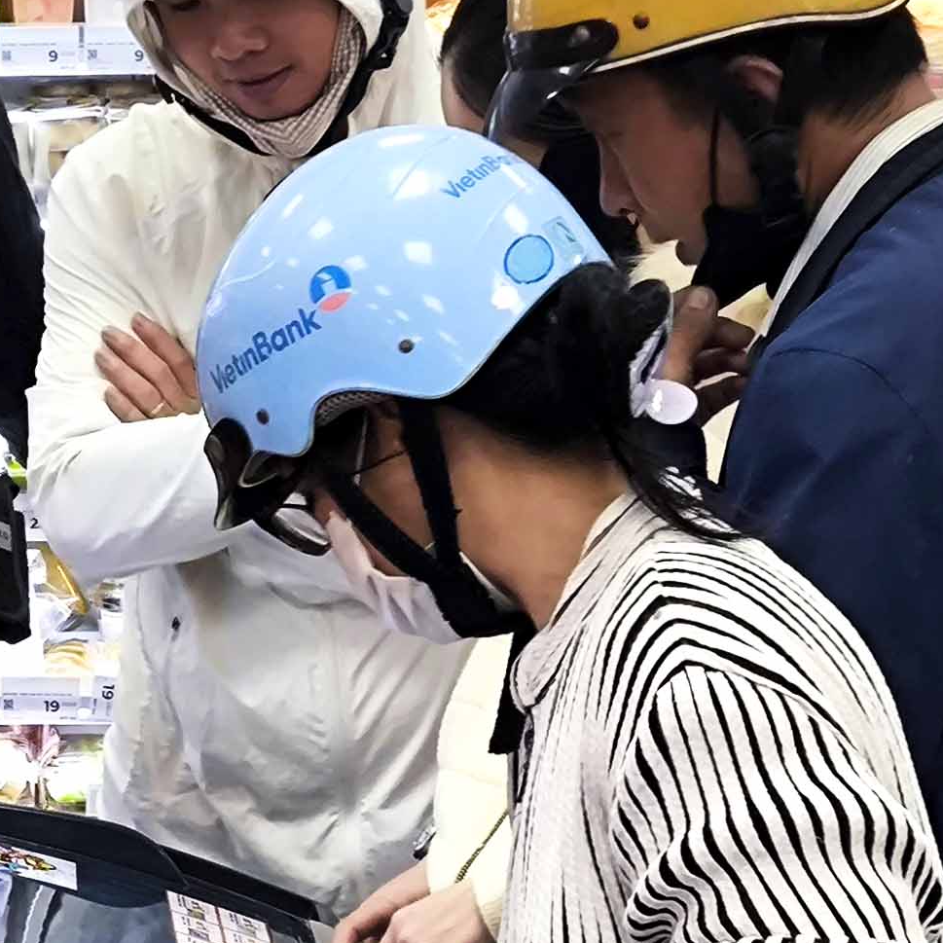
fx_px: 5640
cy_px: 521
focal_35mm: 183
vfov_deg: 9.6
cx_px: -21
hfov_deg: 9.5
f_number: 1.9
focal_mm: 7.1
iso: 160
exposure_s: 1/100
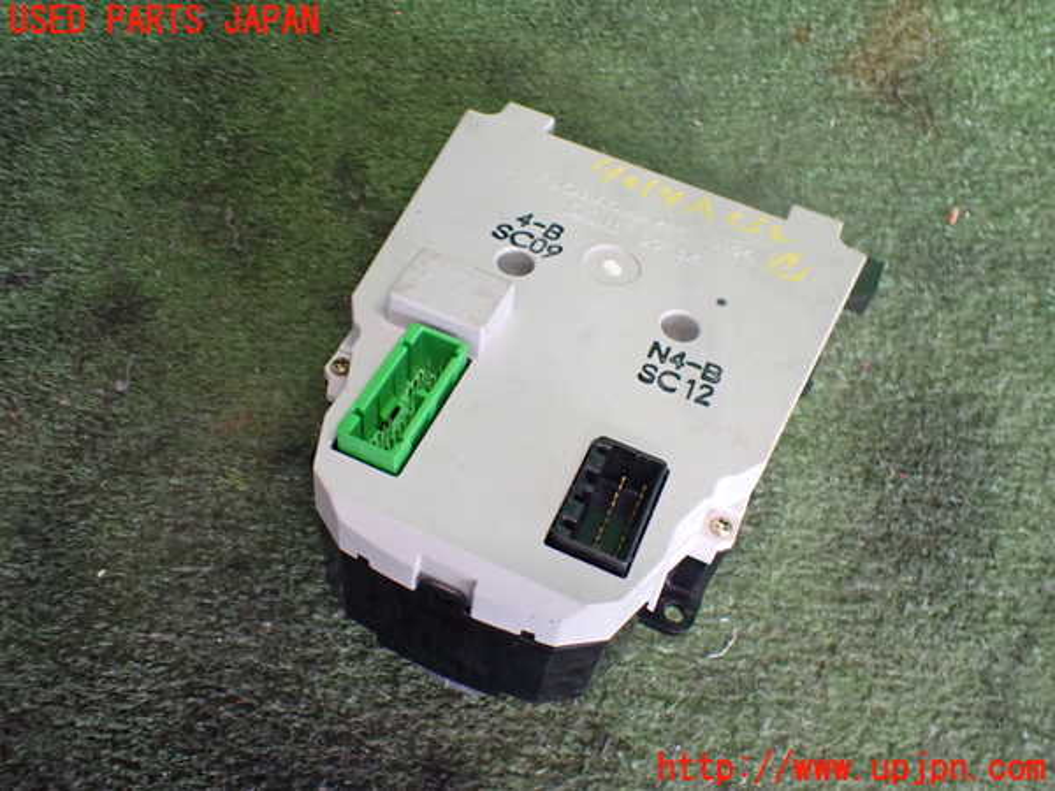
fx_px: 914
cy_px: 396
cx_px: 528
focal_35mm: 30
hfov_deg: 60.0
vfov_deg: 46.8
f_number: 2.3
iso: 800
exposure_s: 1/100
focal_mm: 5.4
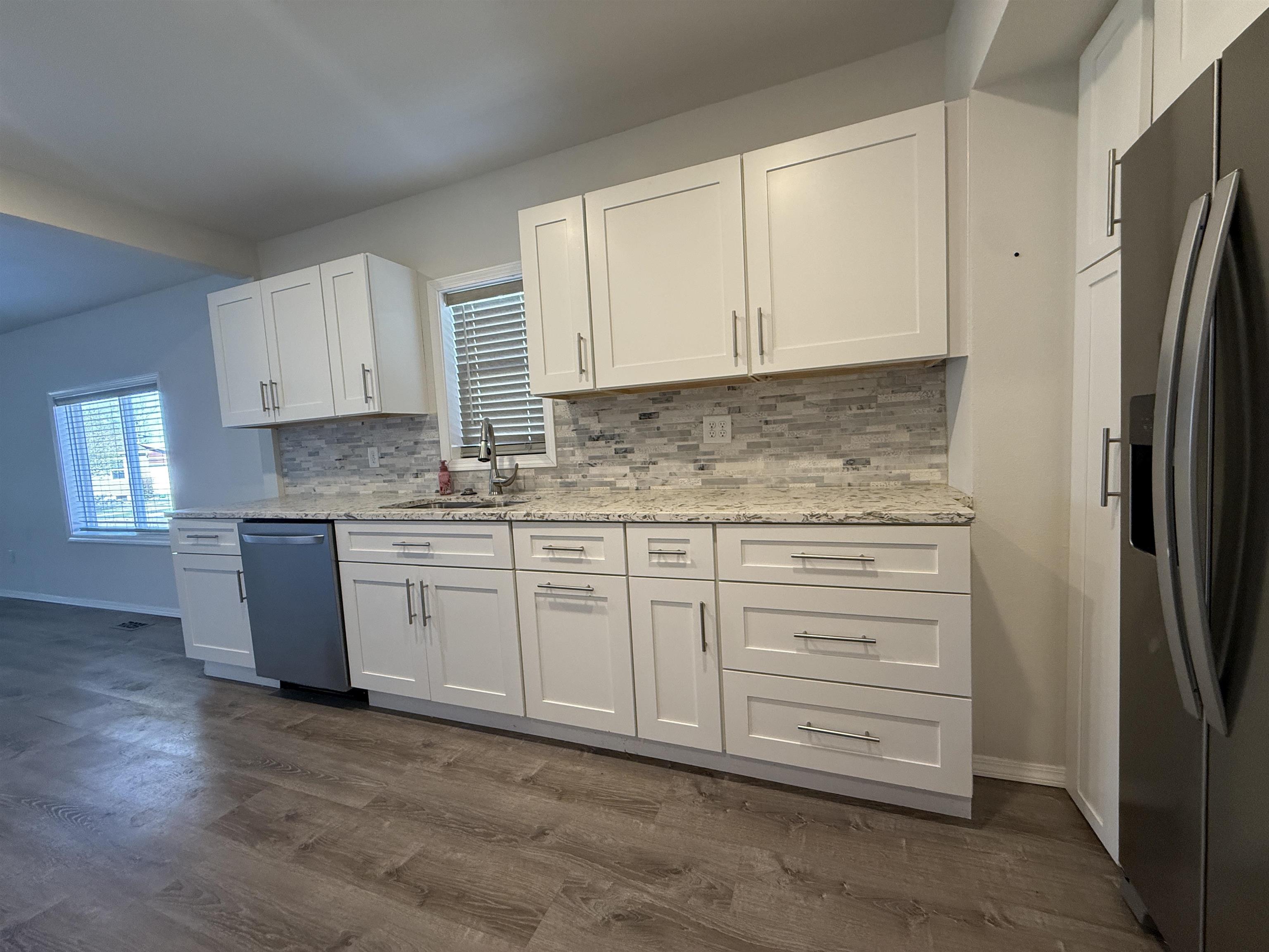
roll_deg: +3.6
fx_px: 513
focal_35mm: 14
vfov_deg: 85.7
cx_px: 634
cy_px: 476
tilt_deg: -4.0
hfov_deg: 102.1
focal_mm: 2.22
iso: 250
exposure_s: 1/120
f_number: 2.2
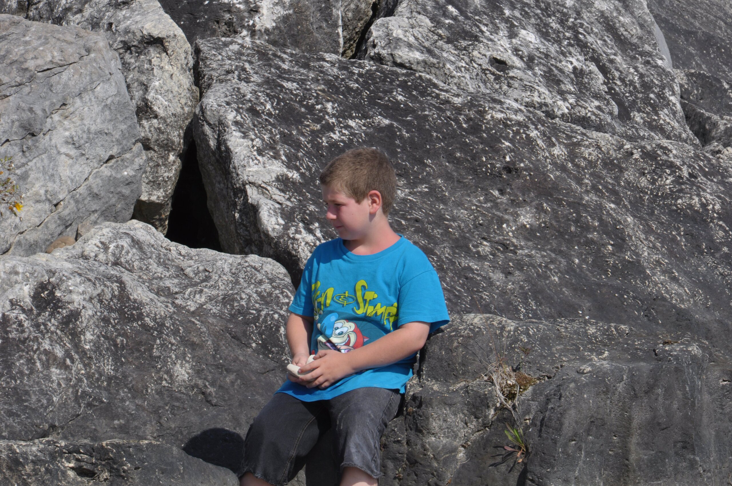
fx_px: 8529
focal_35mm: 420
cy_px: 243
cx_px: 366
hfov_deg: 4.9
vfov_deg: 3.3
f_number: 32
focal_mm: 280
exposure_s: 1/125
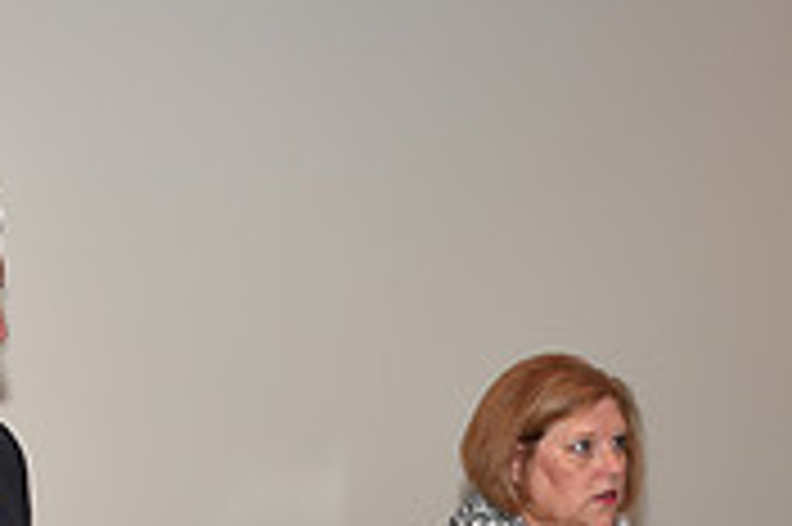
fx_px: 2176
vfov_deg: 12.8
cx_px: 454
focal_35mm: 99
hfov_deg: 20.6
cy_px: 861
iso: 200
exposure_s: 1/60
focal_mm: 20
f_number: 5
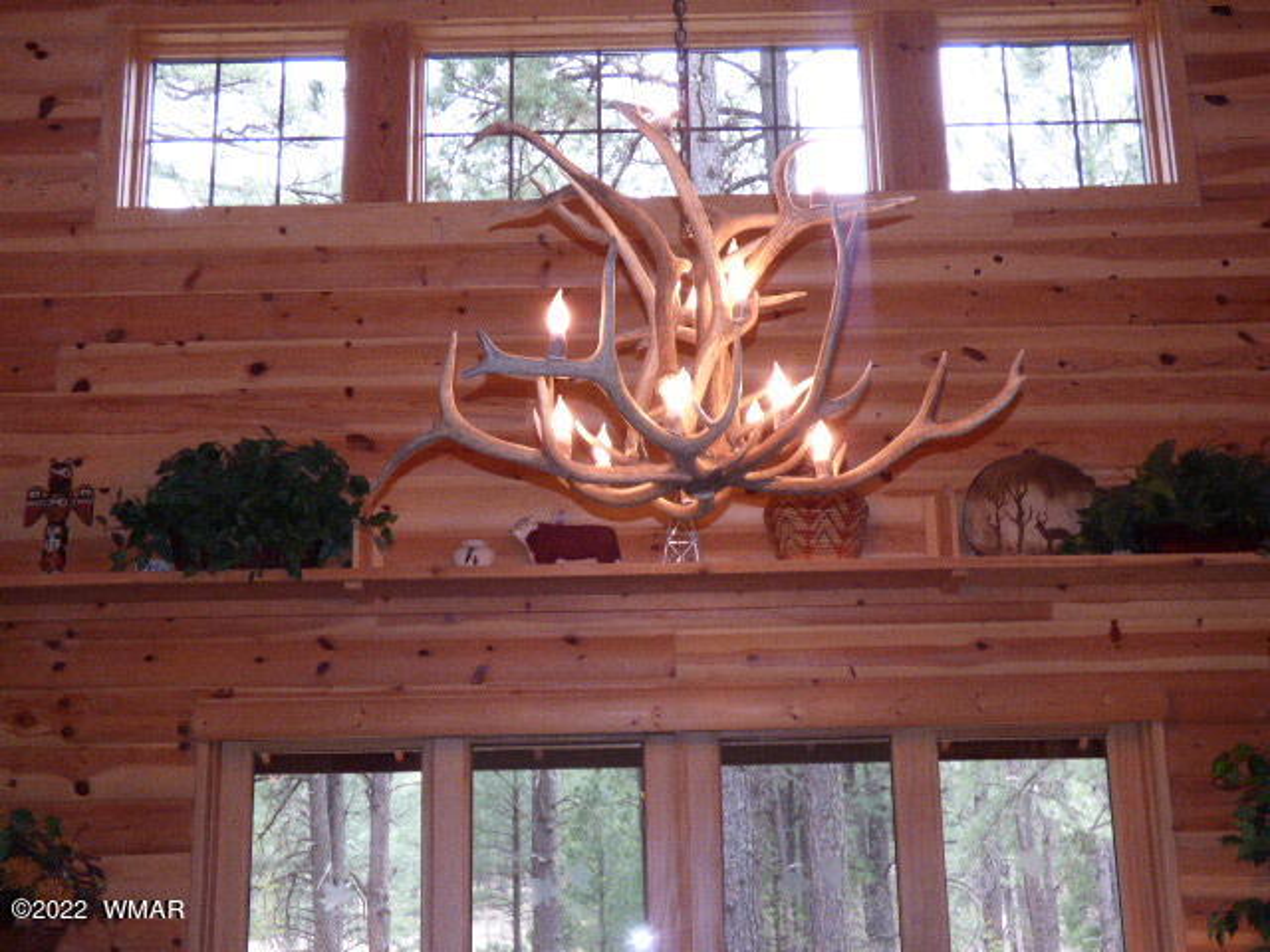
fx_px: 1761
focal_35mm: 48
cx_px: 635
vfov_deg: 30.3
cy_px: 476
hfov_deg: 39.7
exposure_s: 1/125
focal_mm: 8.24
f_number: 3.8
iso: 640
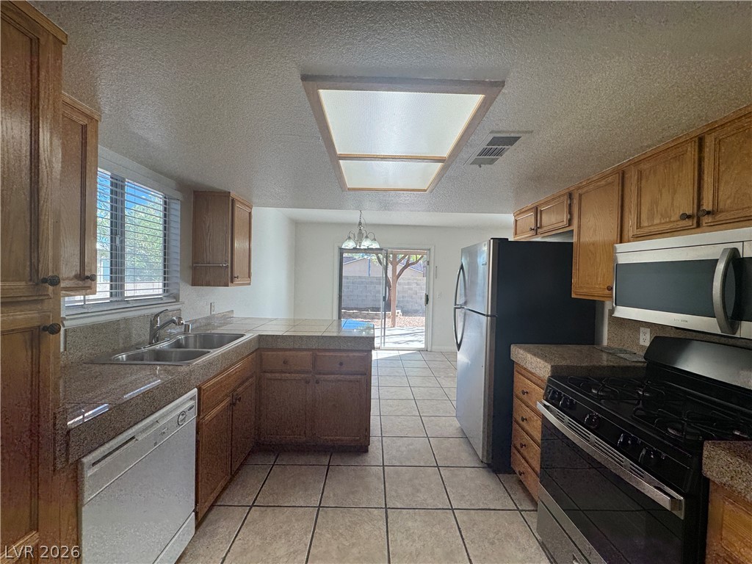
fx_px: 304
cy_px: 282
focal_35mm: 14
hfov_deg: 102.1
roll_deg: -1.1
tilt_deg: -0.8
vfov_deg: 85.7
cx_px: 376
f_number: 2.2
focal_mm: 2.22
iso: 40
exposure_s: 1/136
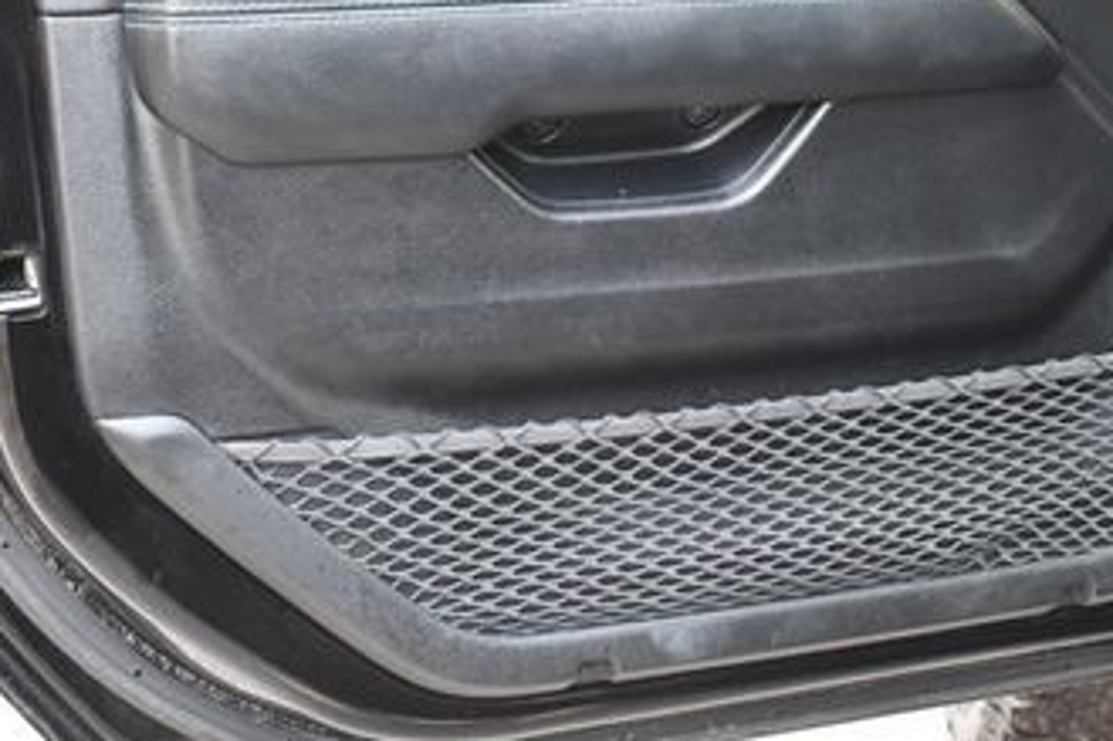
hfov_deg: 28.0
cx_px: 663
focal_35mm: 72
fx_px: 2225
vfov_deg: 18.7
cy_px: 159
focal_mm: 25
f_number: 4
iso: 1250
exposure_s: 1/125
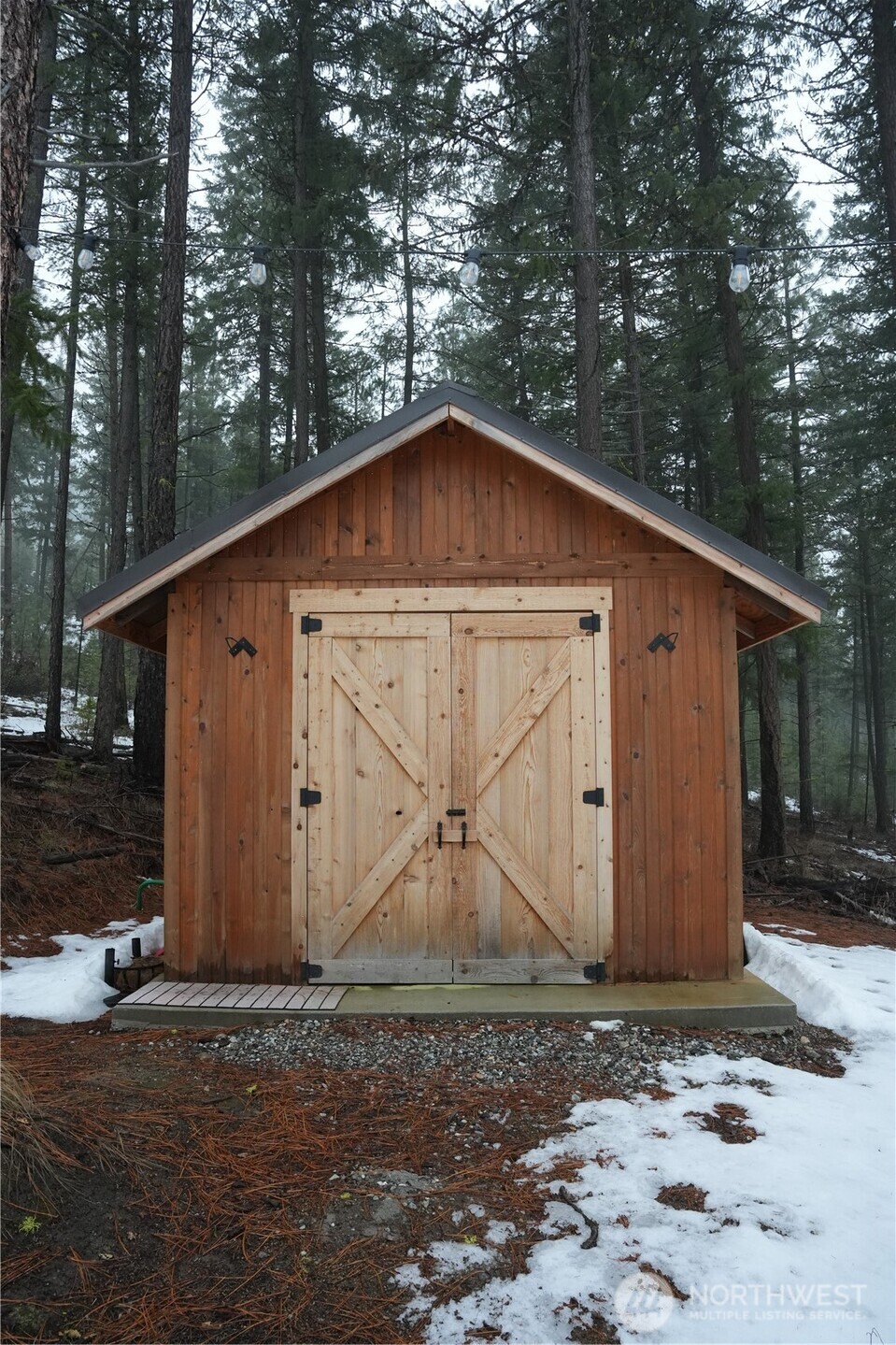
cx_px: 448
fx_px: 896
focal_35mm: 24
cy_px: 672
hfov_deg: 53.1
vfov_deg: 73.7
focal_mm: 24
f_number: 8
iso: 4000
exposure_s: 1/320
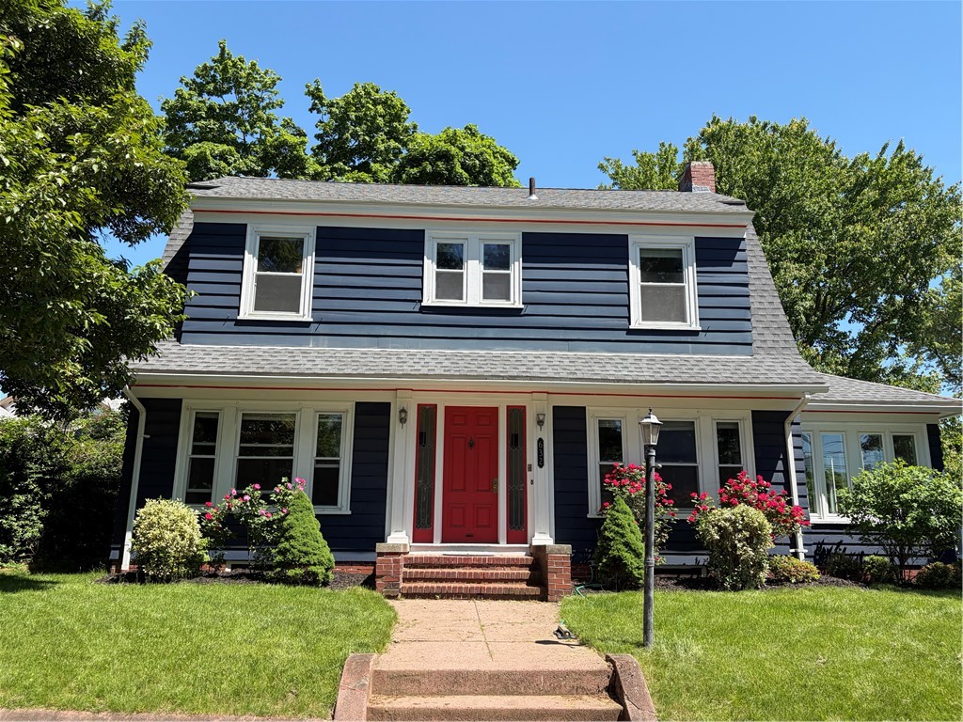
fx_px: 723
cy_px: 361
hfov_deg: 67.3
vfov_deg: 53.1
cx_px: 482
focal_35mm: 26
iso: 50
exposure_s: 1/1587
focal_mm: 5.96
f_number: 1.6
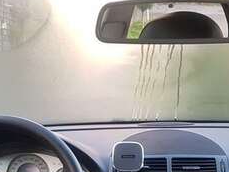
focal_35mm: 75
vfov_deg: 18.6
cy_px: 204
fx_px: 496
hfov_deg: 25.7
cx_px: 165
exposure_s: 1/50
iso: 100
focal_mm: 4.2
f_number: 1.7
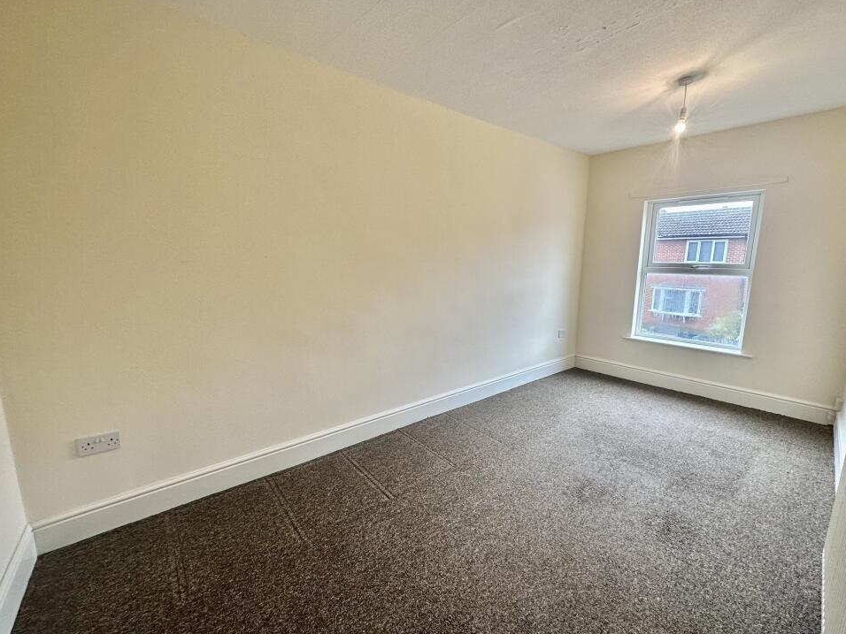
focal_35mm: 15
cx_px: 441
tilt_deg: -11.0
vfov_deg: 81.7
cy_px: 316
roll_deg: -0.7
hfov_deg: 98.1
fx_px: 367
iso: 100
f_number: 2.2
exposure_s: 1/100
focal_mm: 2.22
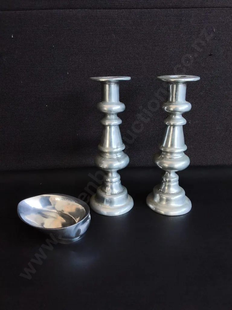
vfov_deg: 65.3
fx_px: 241
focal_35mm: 27
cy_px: 155
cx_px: 116
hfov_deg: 51.4
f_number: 2
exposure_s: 1/120
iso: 250
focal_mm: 2.87
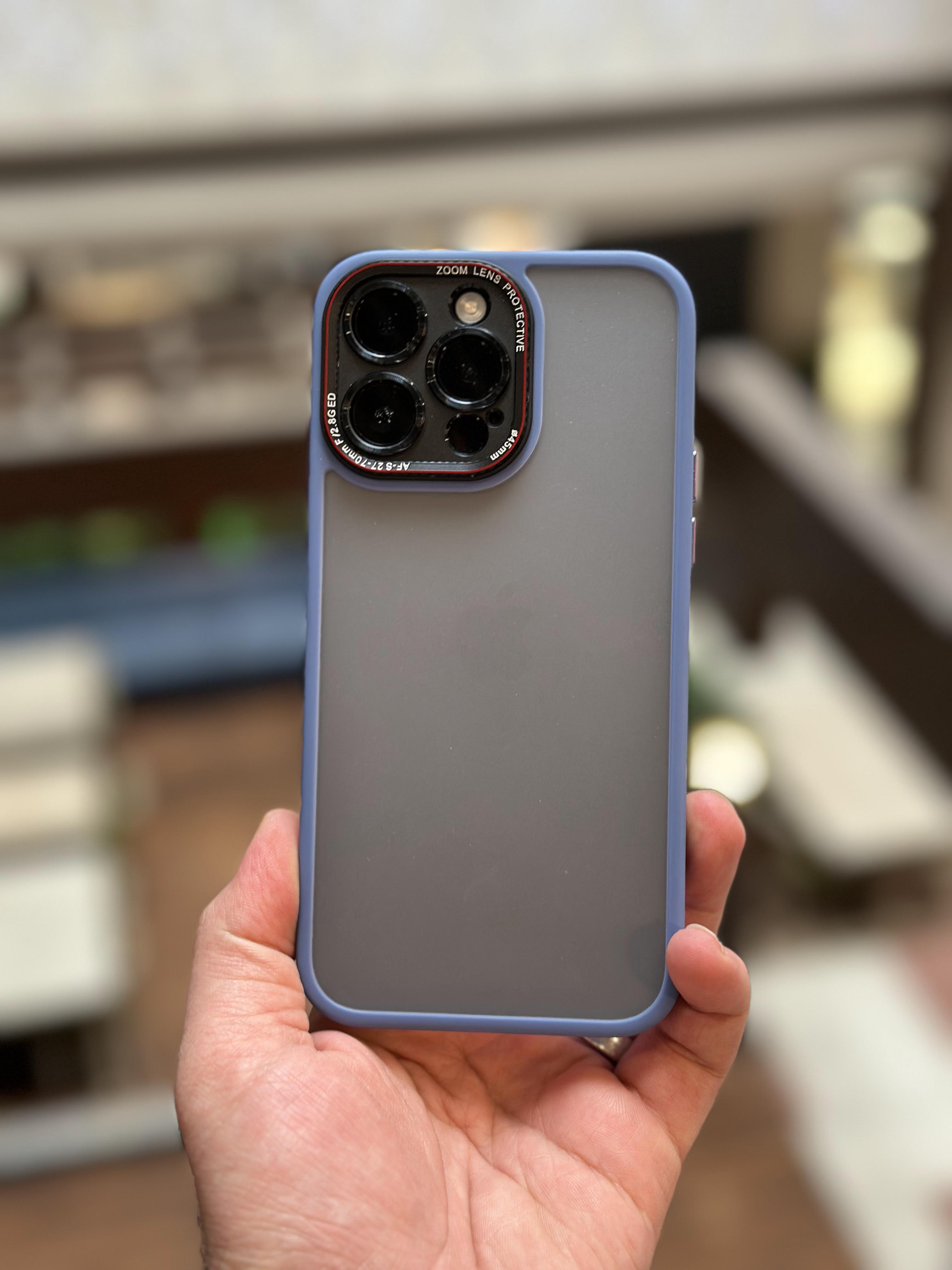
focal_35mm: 48
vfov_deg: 39.7
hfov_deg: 30.3
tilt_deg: -28.3
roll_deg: +2.1
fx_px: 1760
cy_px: 635
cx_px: 476
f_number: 1.78
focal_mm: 6.86
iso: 100
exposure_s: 1/50
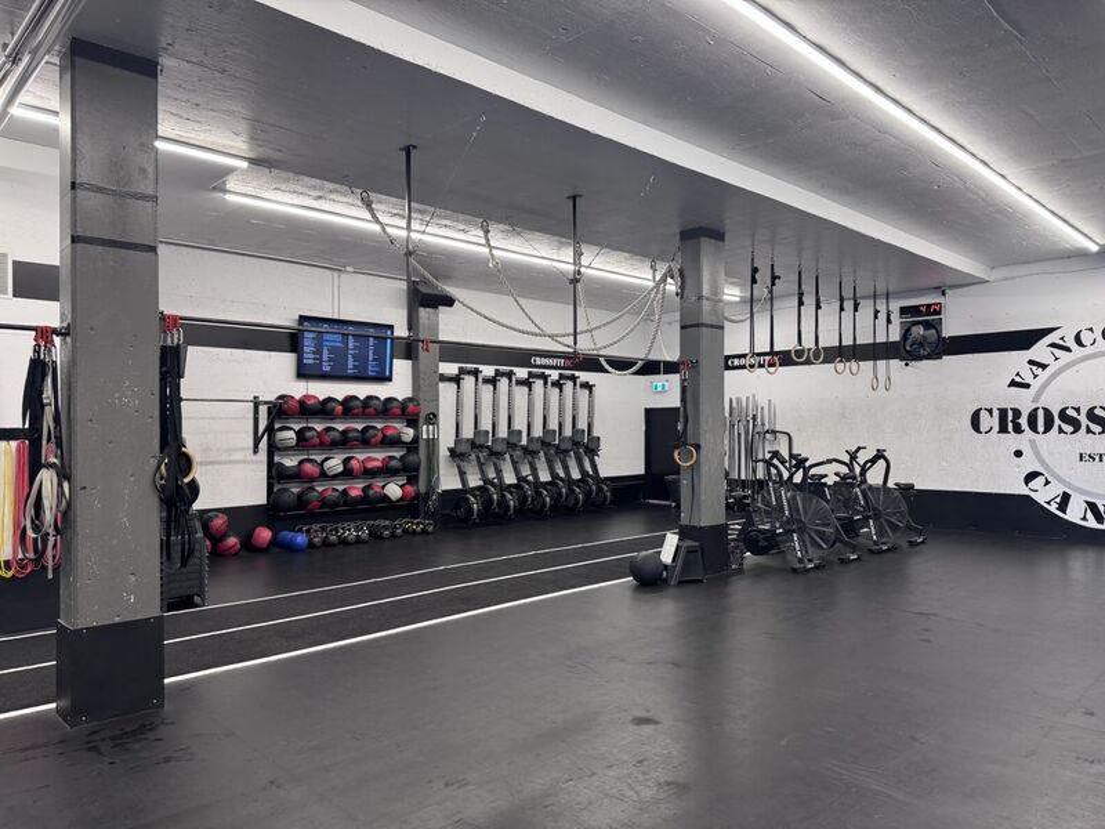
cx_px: 552
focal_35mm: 24
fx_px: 766
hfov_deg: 71.6
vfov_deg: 56.8
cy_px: 414
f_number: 1.78
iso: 200
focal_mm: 6.76
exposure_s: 1/102
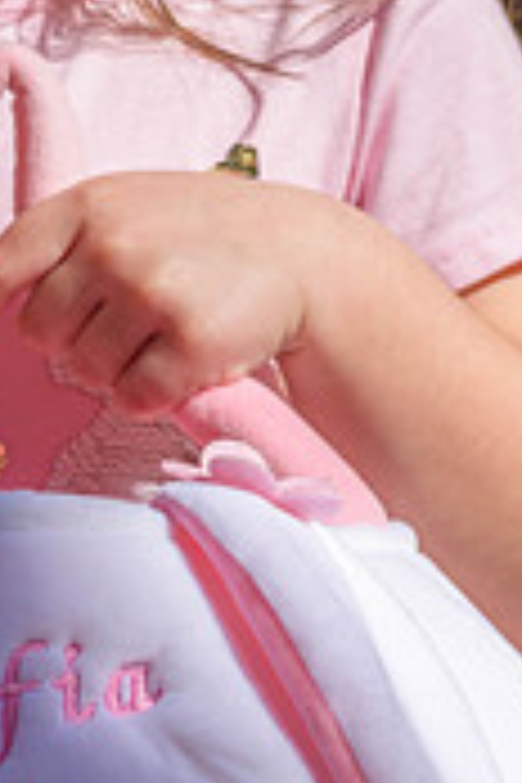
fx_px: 5894
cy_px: 140
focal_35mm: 271
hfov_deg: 5.1
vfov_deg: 7.6
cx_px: 104
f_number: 8
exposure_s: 1/1000
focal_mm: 70
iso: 200
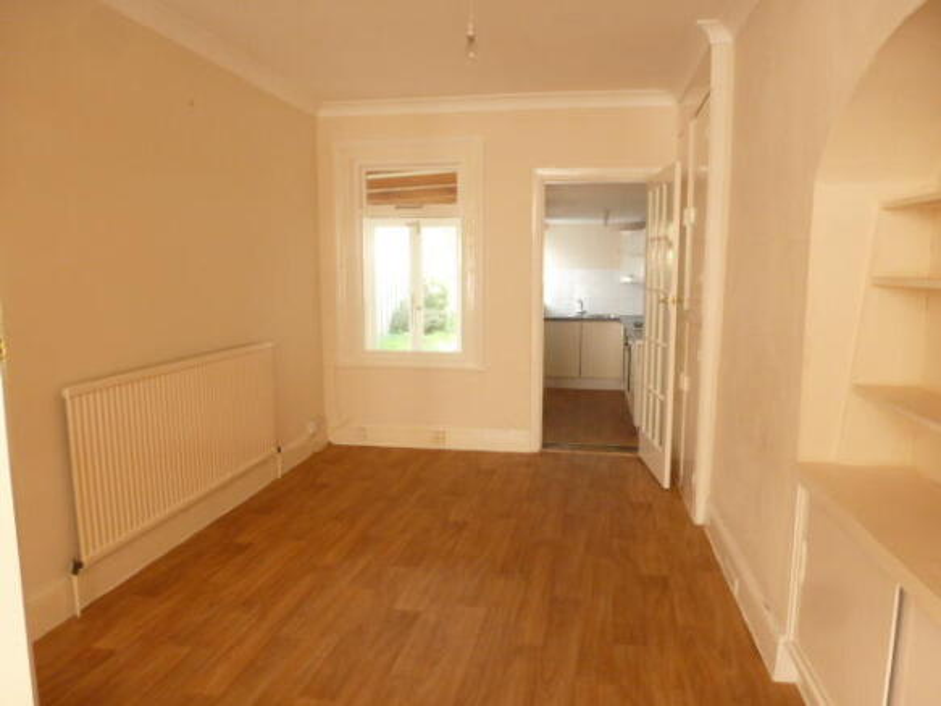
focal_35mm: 24
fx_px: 652
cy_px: 353
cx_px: 470
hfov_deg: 71.6
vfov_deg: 56.8
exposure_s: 1/50
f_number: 3.3
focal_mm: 4.3
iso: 400
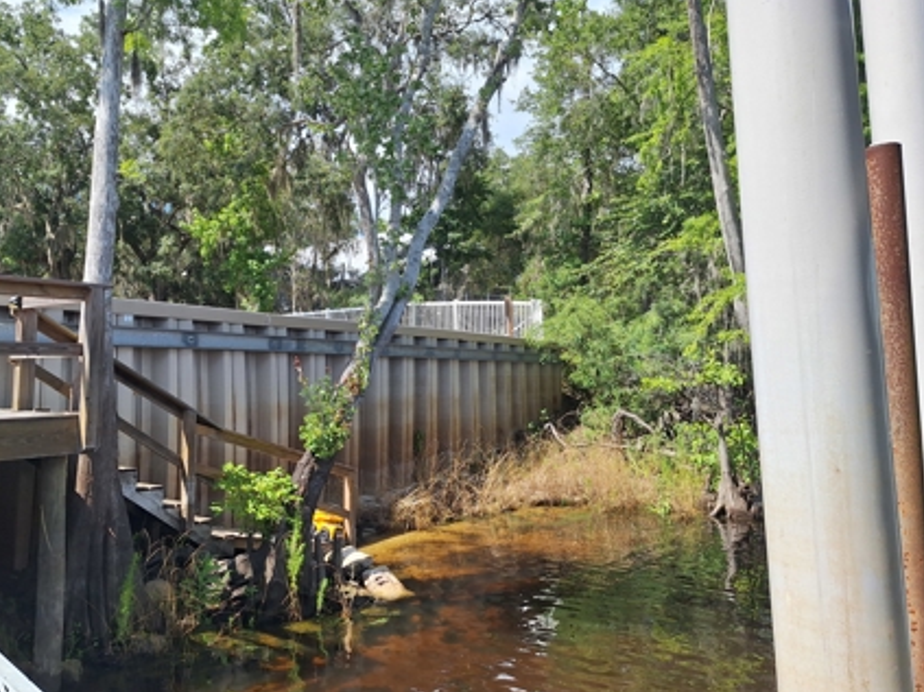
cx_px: 353
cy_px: 286
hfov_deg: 60.9
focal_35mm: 29
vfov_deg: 48.0
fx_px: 774
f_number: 1.8
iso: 40
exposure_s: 1/2320
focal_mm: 5.54
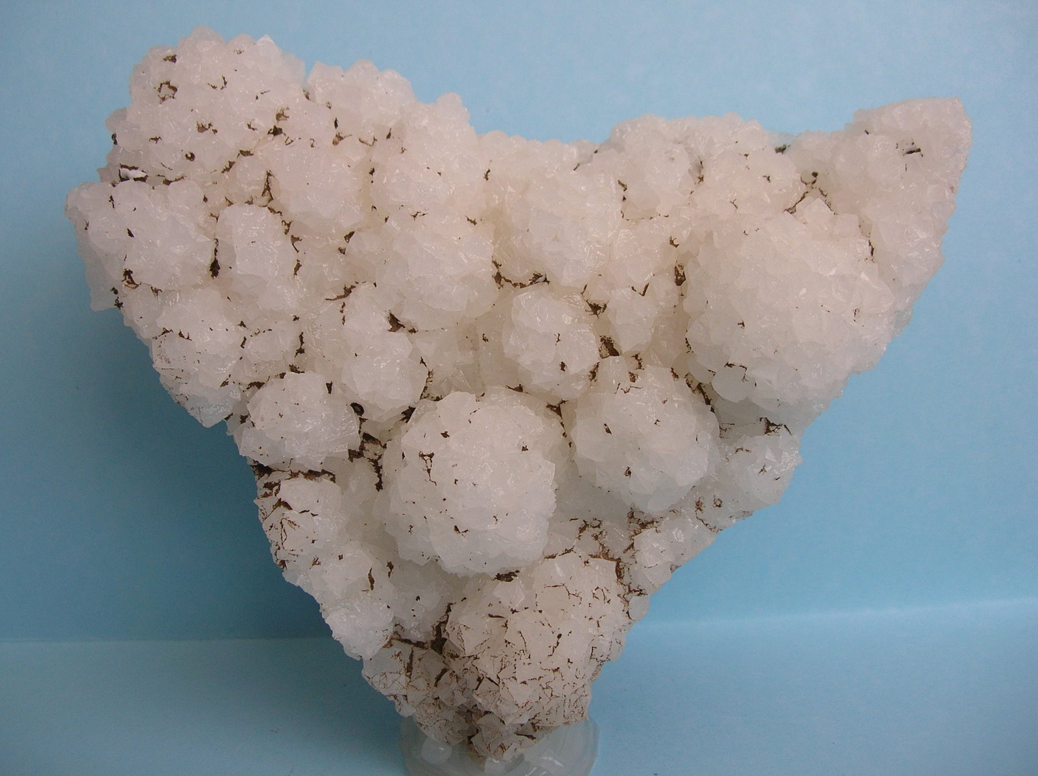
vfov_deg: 39.6
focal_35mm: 36
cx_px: 519
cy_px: 388
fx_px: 1079
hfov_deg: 51.4
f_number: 2.7
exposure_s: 1/19
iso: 50
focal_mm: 6
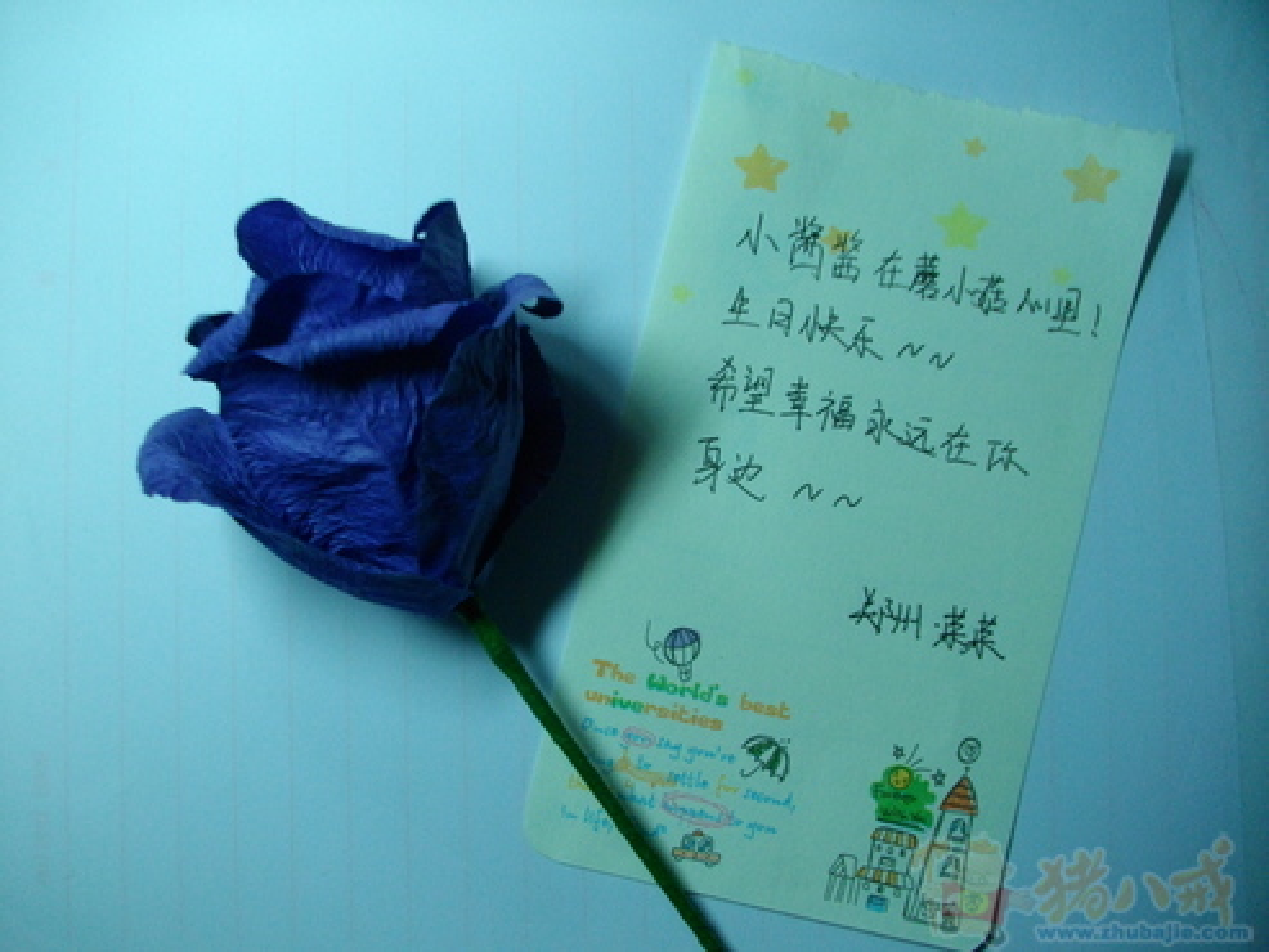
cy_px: 476
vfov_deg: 44.2
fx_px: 1173
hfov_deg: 56.8
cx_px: 634
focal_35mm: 32
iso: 200
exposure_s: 1/80
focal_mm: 5.7
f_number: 2.9
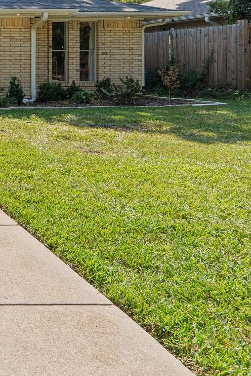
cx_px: -196
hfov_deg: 21.3
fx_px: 450
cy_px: 65
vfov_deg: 43.0
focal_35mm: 43
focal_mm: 16
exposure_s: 1/90
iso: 800
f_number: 9.5
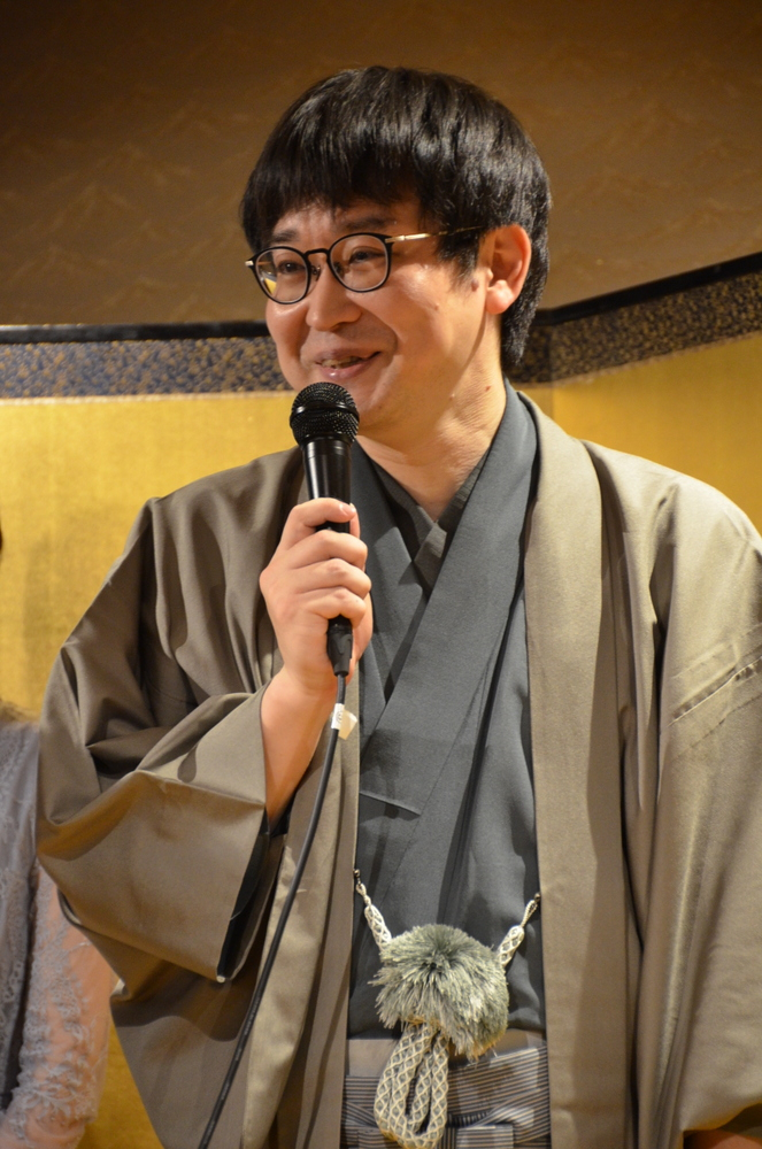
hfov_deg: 7.0
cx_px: 381
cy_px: 574
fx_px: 6214
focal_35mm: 195
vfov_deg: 10.6
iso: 1400
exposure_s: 1/30
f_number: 5.6
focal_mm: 130
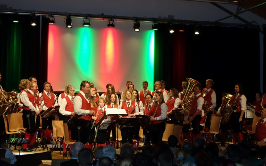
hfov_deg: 31.5
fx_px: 471
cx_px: 132
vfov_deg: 20.0
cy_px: 81
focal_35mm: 65
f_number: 3.5
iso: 800
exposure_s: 1/60
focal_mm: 23.27
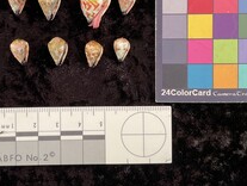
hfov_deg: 38.2
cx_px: 75
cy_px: 41
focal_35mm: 49
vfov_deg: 29.2
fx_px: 350
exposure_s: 1/50
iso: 50
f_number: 1.8
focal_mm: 3
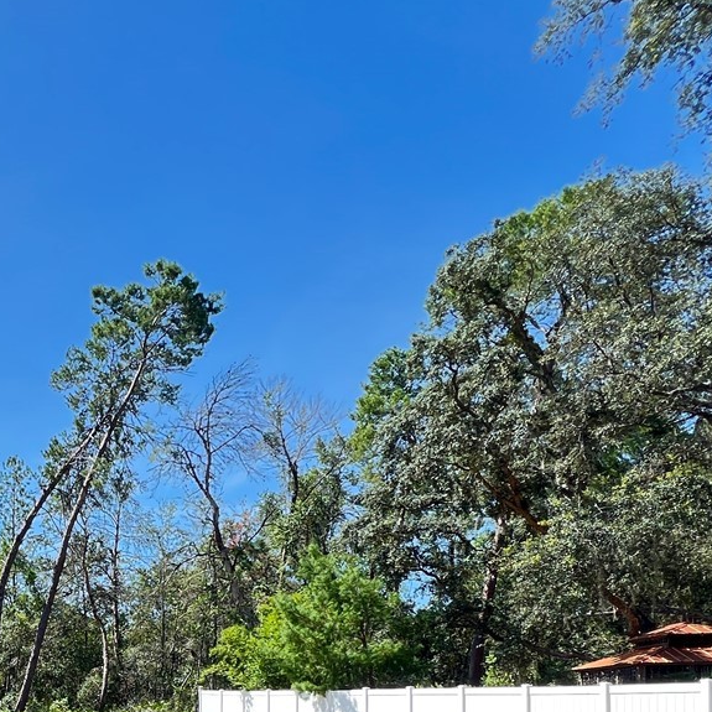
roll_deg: +0.3
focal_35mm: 32
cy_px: 679
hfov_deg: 43.3
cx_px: -11
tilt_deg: +2.3
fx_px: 745
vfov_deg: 44.9
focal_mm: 1.57
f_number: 1.8
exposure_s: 1/274
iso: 32
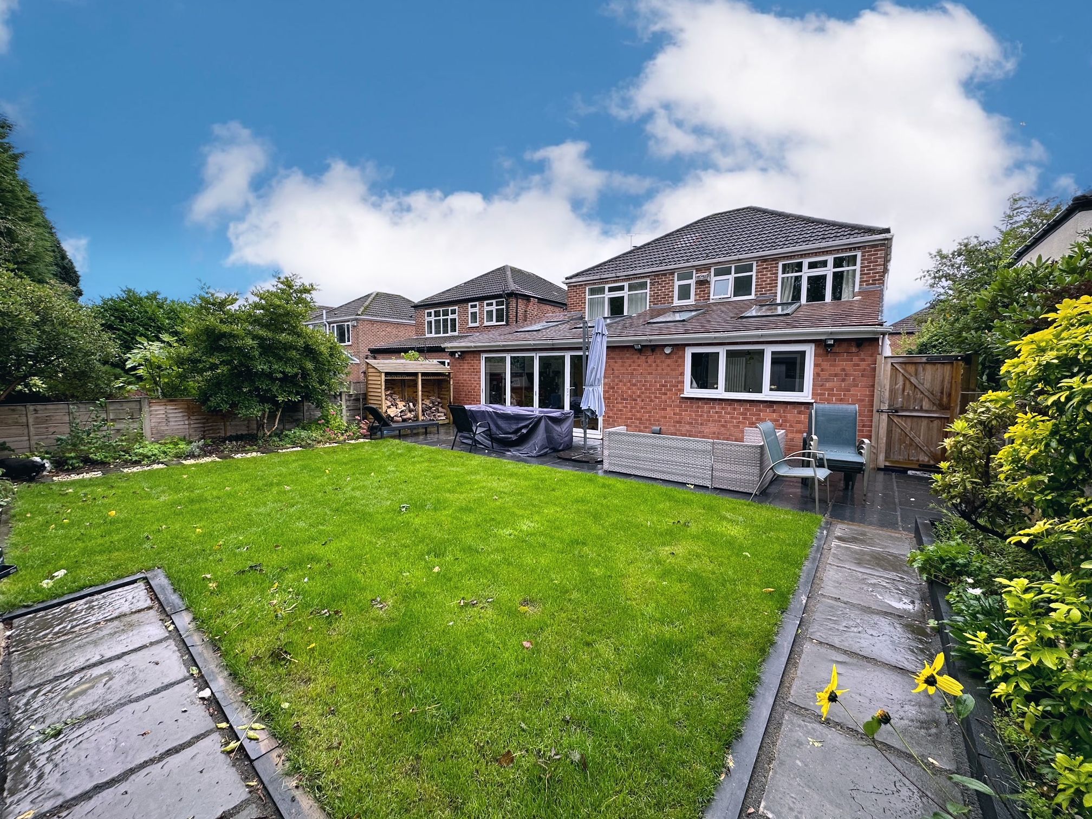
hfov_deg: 102.1
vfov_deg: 85.7
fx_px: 442
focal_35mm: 14
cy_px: 410
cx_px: 546
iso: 40
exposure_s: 1/242
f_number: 2.2
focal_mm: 2.22
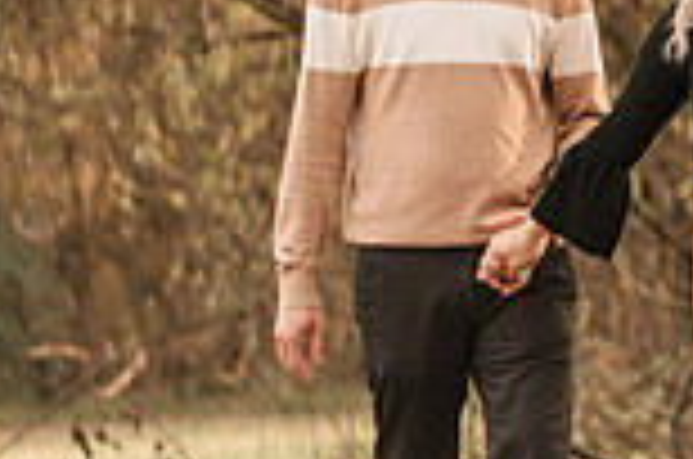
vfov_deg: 4.3
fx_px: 6166
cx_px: 1112
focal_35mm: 321
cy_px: 25
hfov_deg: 6.3
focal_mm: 85
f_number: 1.8
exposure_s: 1/400
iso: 400
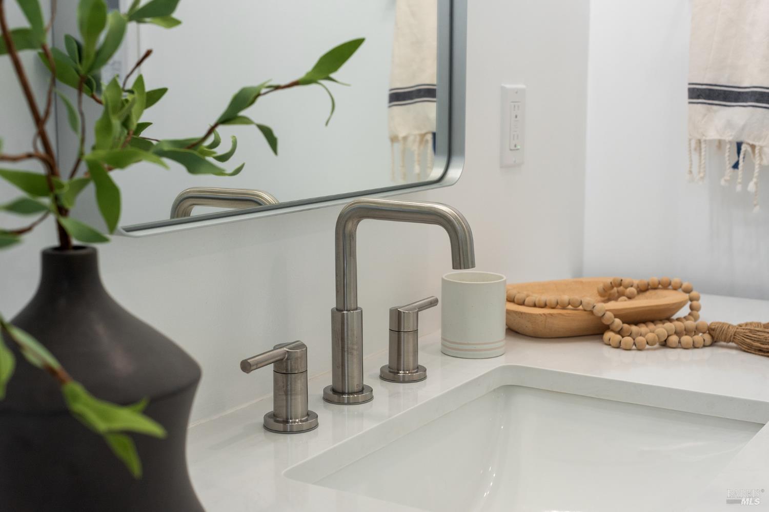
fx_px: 1068
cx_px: 384
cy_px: 256
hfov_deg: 39.6
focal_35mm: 50
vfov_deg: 27.0
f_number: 8
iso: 640
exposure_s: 1/160
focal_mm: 50
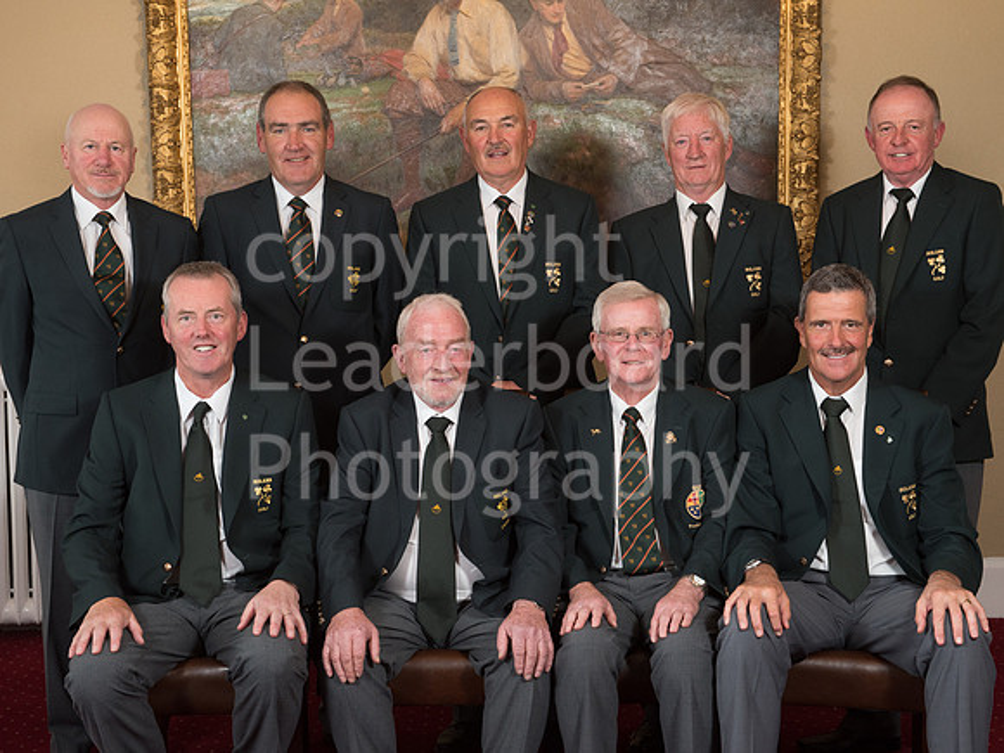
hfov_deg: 29.9
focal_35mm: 65
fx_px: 1881
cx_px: 513
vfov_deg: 22.6
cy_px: 376
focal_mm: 60
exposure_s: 1/80
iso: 800
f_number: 7.1
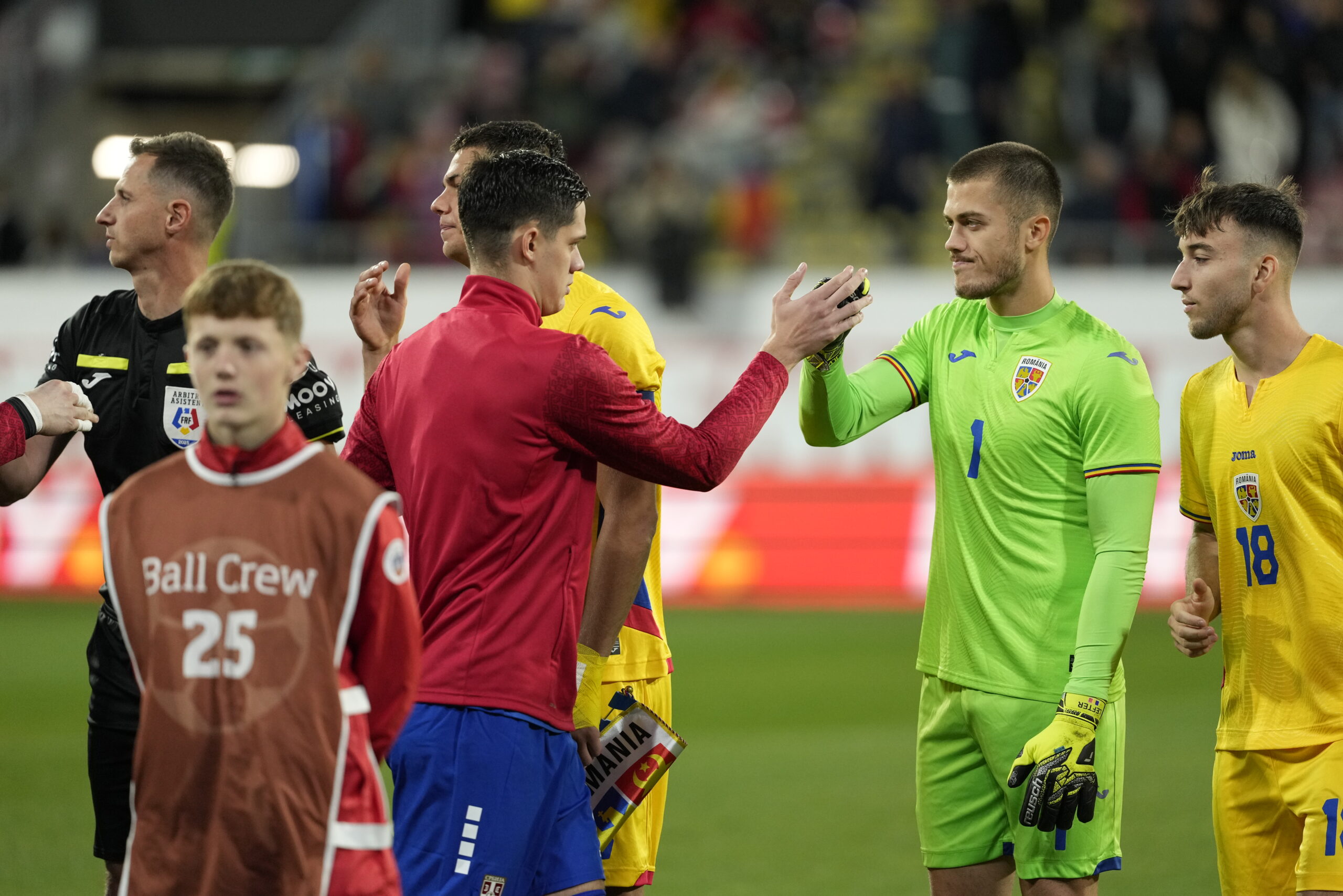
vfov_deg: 4.6
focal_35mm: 300
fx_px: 11191
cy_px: 448
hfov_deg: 6.9
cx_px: 672
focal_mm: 300
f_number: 2.8
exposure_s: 1/1250
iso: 2500
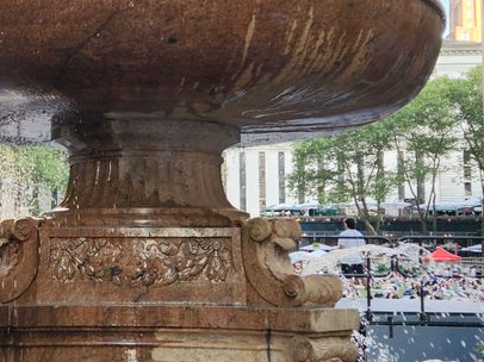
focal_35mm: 68
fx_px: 950
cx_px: 94
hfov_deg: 28.0
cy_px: 163
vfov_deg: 21.6
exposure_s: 1/180
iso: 64
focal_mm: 5.4
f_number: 1.8
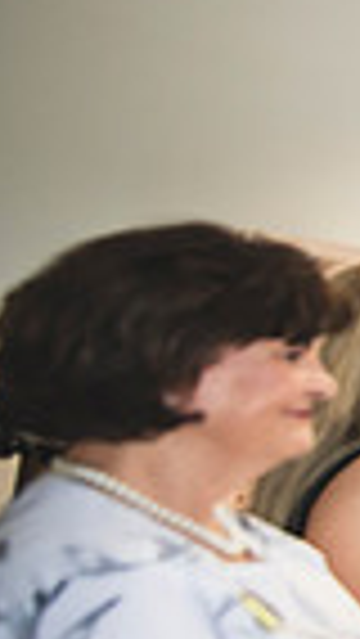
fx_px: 1017
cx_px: 1281
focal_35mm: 60
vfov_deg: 34.9
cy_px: 299
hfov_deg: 9.4
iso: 1000
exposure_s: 1/200
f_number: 2.8
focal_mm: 14
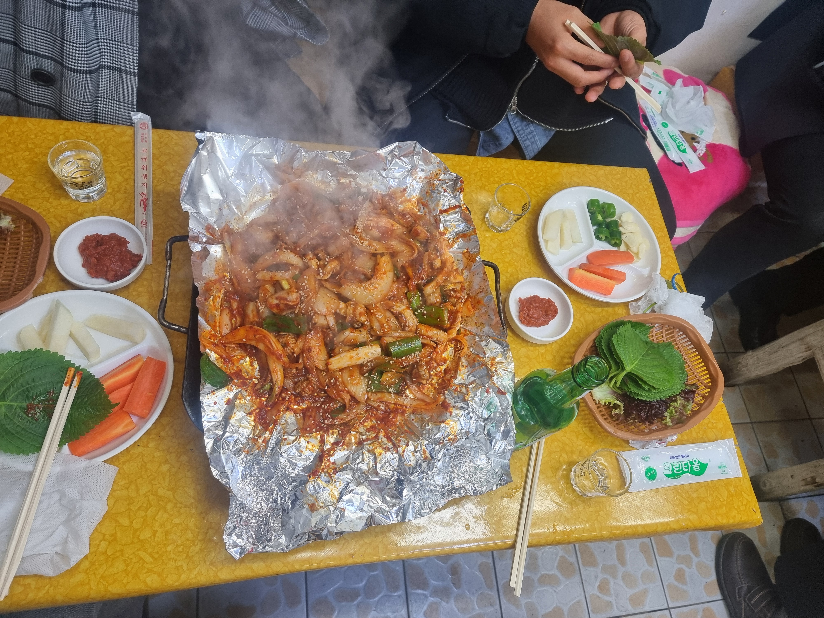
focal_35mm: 24
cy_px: 309
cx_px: 412
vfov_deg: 56.8
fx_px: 571
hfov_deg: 71.6
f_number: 1.8
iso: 160
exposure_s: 1/120
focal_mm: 6.7
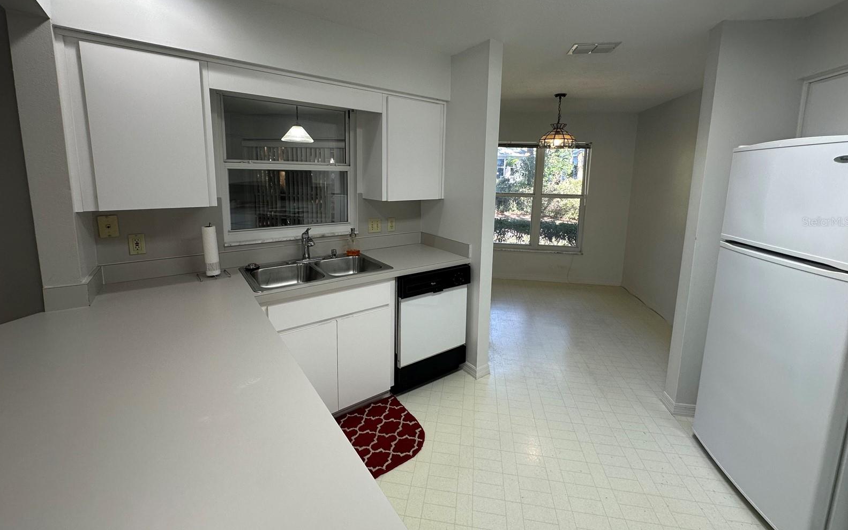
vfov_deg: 74.2
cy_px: 221
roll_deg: -1.7
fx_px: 347
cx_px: 424
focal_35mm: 15
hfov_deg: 101.5
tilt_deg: -7.0
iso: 125
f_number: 2.2
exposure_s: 1/120
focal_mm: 2.22
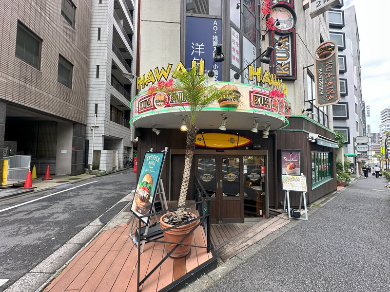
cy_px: 146
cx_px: 195
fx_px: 158
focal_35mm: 14
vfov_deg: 85.7
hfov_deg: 102.1
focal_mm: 2.22
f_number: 2.2
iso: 40
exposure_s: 1/180
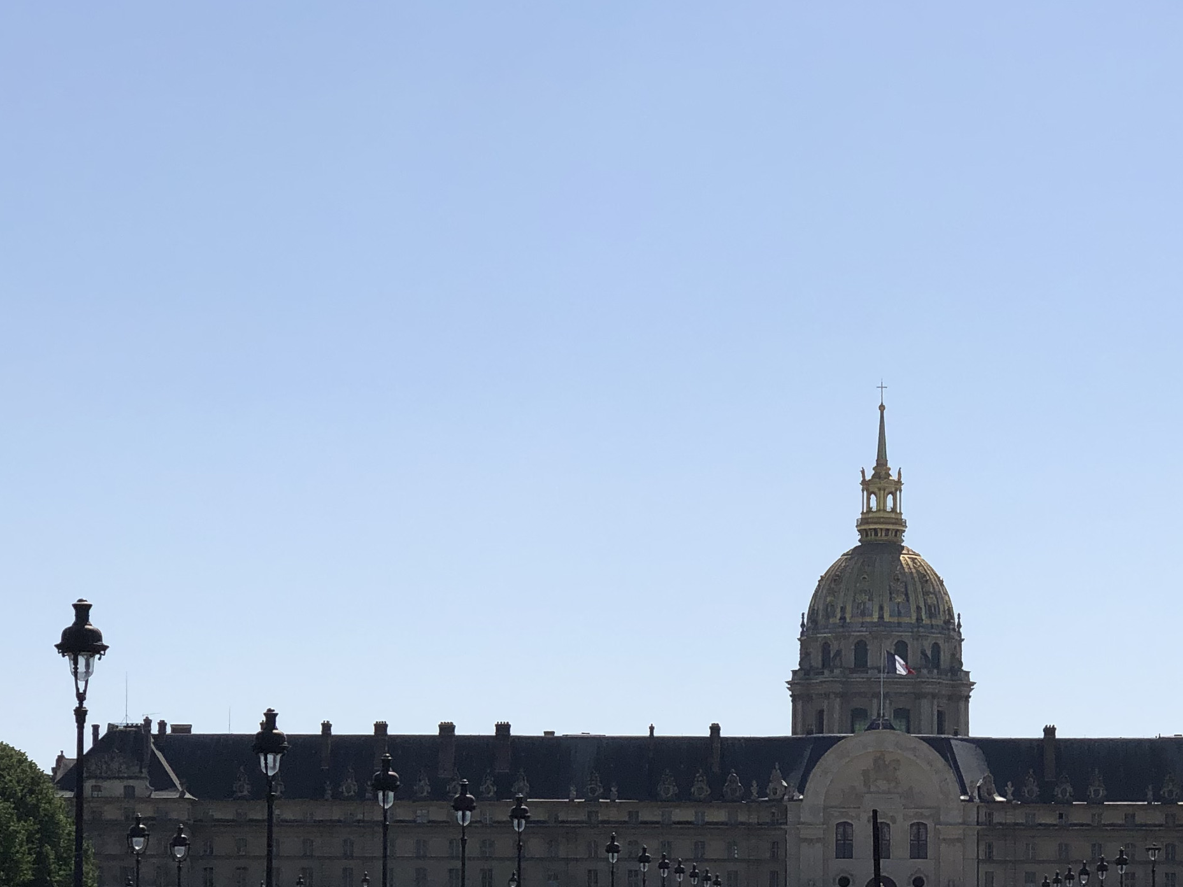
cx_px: 863
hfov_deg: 17.5
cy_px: 863
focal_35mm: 112
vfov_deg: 13.1
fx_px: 3828
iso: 16
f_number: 2.4
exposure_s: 1/2288
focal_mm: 6
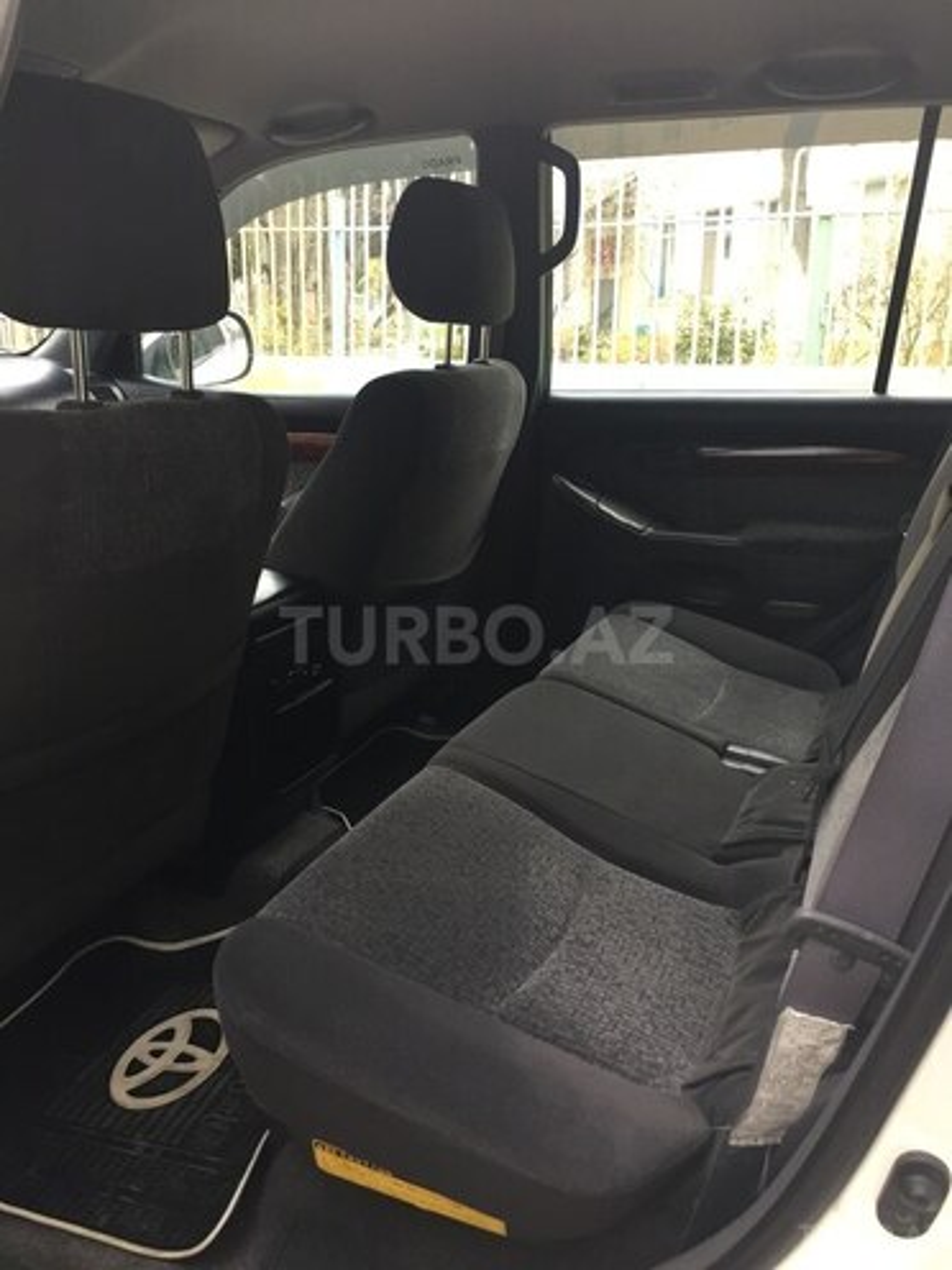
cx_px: 476
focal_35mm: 29
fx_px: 1063
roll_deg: +0.6
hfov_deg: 48.2
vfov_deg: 61.7
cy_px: 635
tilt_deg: -18.8
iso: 125
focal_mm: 4.15
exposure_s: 1/33
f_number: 2.2
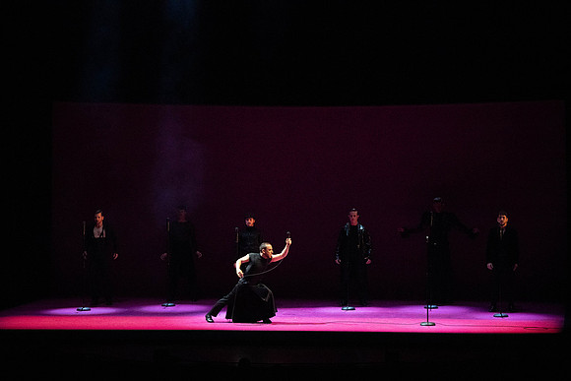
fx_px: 2094
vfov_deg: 10.4
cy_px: 190
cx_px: 286
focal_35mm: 132
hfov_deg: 15.5
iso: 25600
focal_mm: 132
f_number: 5
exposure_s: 1/320
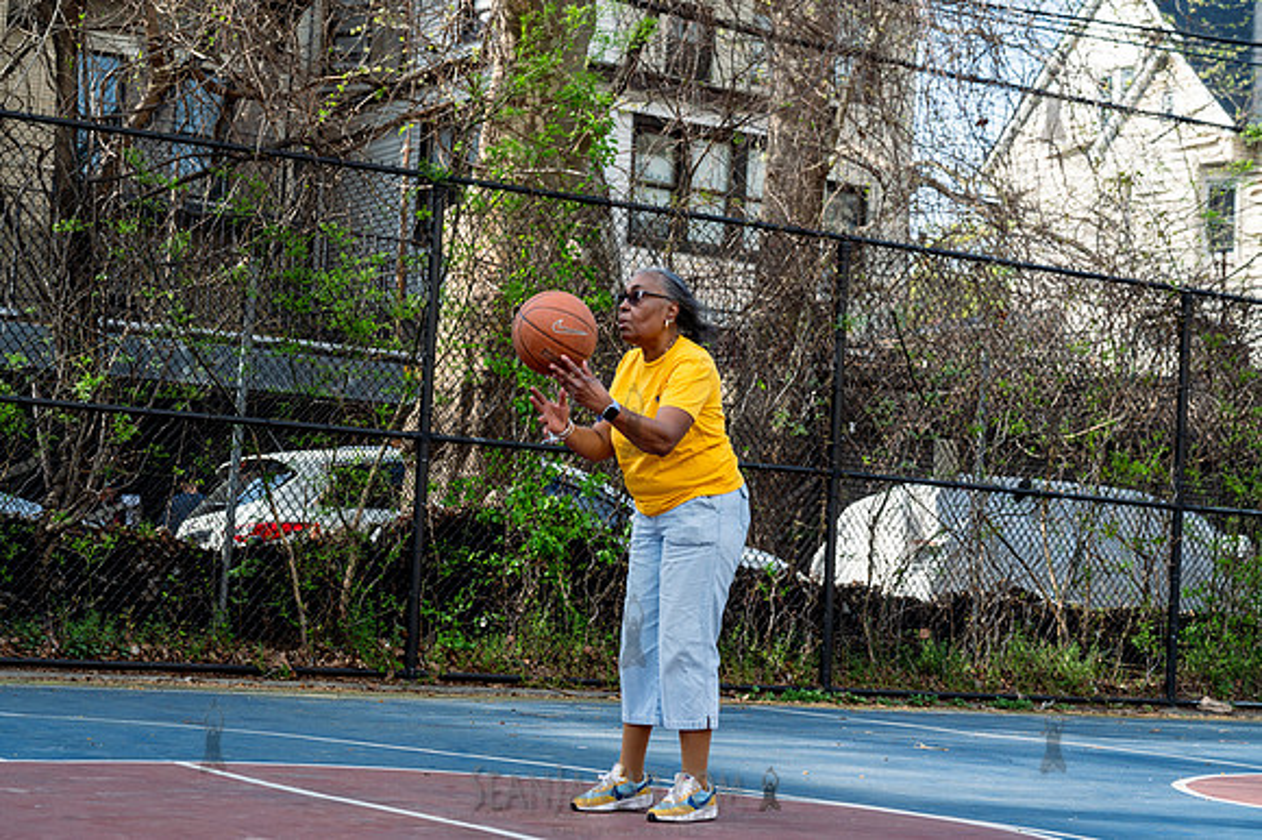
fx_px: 2522
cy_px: 420
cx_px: 631
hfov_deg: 28.1
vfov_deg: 18.9
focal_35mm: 72
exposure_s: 1/500
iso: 200
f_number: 4.5
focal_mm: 72
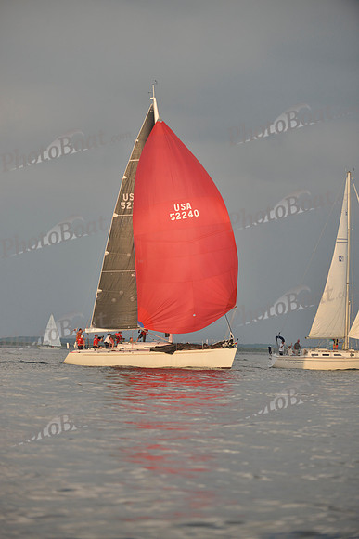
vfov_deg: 10.3
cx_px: 180
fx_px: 2990
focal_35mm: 200
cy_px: 270
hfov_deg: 6.9
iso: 280
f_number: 4
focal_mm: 200
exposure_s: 1/2000
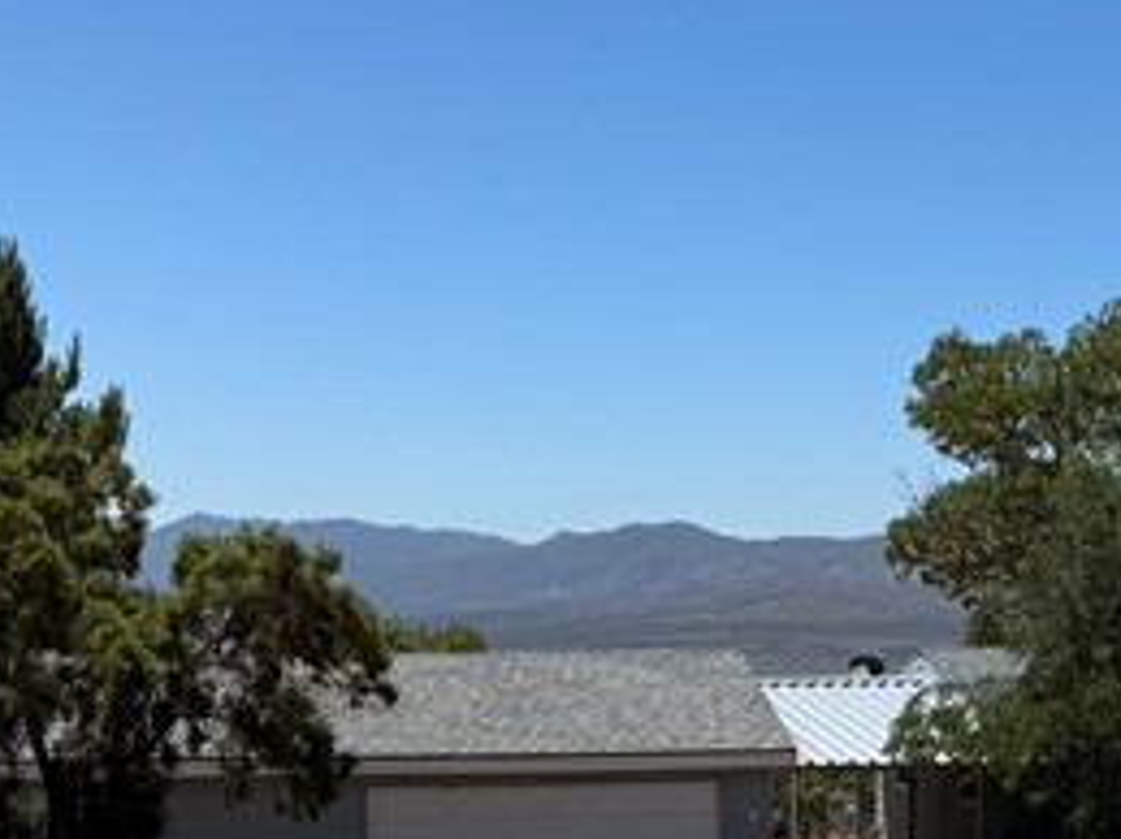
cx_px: 1333
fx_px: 3075
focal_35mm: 95
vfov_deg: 15.5
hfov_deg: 19.5
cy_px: 649
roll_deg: -0.8
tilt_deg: -1.6
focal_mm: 6.76
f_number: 1.78
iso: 80
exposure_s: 1/6410
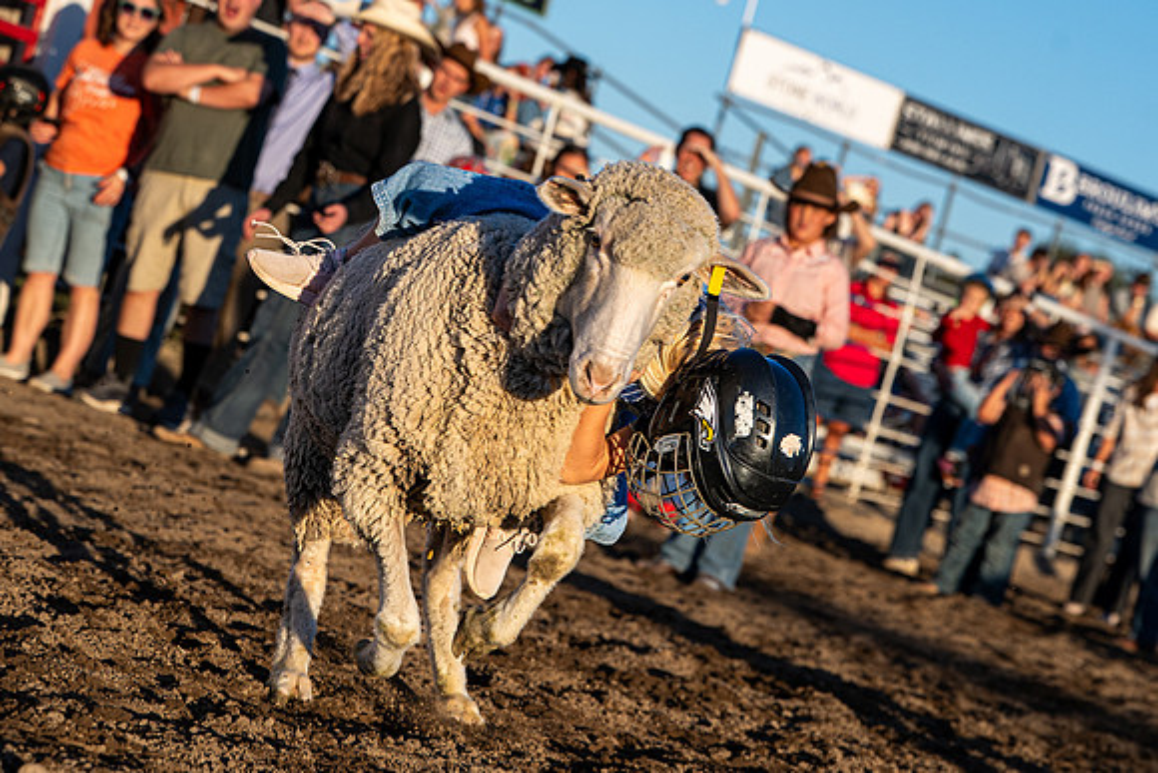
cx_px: 648
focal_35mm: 123
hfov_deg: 16.7
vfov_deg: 11.2
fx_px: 3955
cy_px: 396
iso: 800
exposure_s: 1/3200
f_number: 5
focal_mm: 102
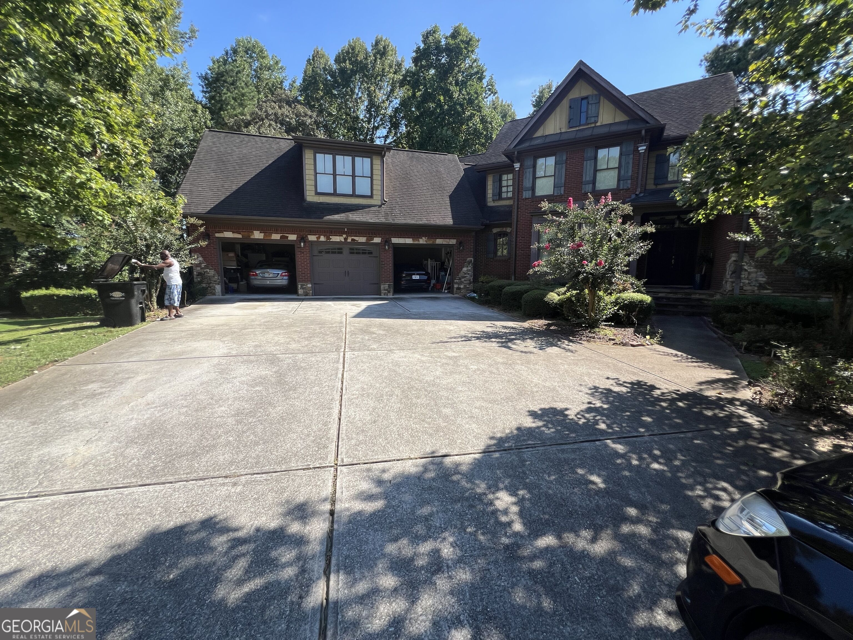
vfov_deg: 89.9
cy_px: 320
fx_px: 320
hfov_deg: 106.2
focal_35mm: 13
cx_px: 426
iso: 32
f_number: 1.8
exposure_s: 1/951
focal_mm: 1.57
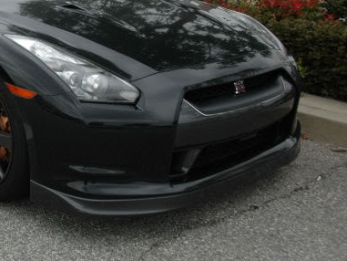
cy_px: 77
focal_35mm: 60
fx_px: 602
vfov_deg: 24.2
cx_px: 20
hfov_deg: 30.4
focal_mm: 22
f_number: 3.8
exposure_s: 1/500
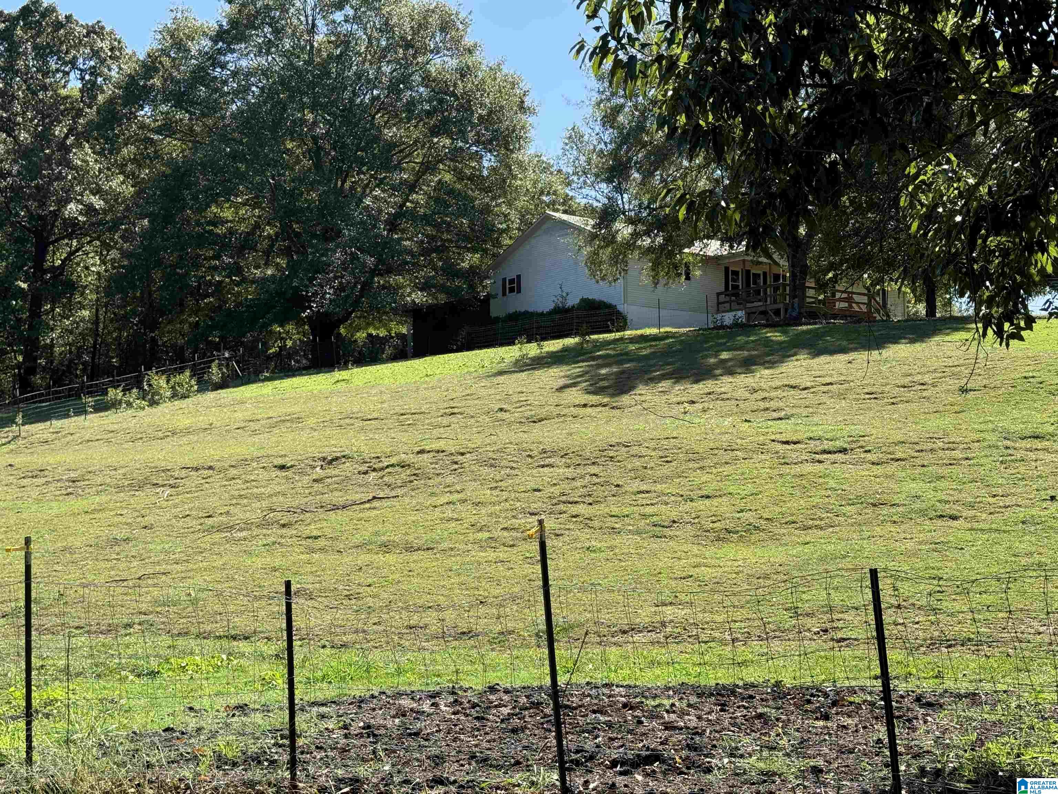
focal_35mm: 48
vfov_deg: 30.3
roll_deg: -0.1
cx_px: 529
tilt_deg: +4.3
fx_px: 1467
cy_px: 397
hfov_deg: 39.7
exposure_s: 1/1490
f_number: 1.78
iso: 64
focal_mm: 6.76
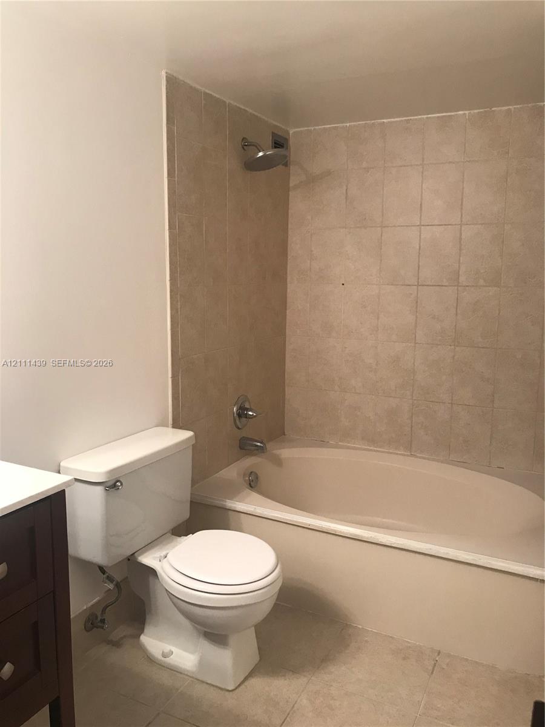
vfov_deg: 63.4
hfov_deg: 49.7
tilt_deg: -9.2
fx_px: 588
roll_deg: -0.6
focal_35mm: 28
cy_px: 364
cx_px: 272
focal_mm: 3.99
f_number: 1.8
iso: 40
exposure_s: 1/24
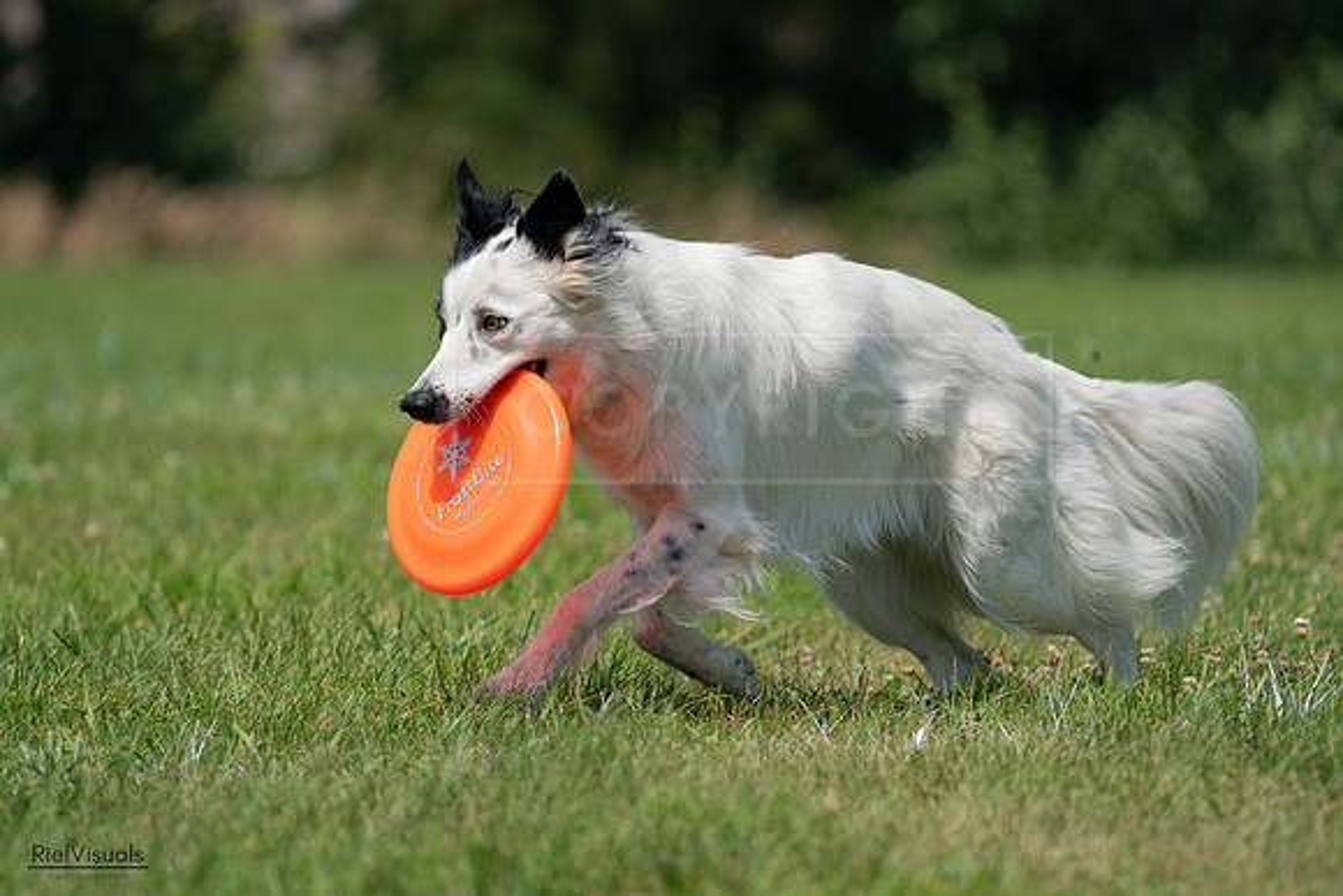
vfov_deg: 4.2
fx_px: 12164
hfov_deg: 6.3
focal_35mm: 326
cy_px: 448
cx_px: 672
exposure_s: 1/4000
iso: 320
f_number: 6.3
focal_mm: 326
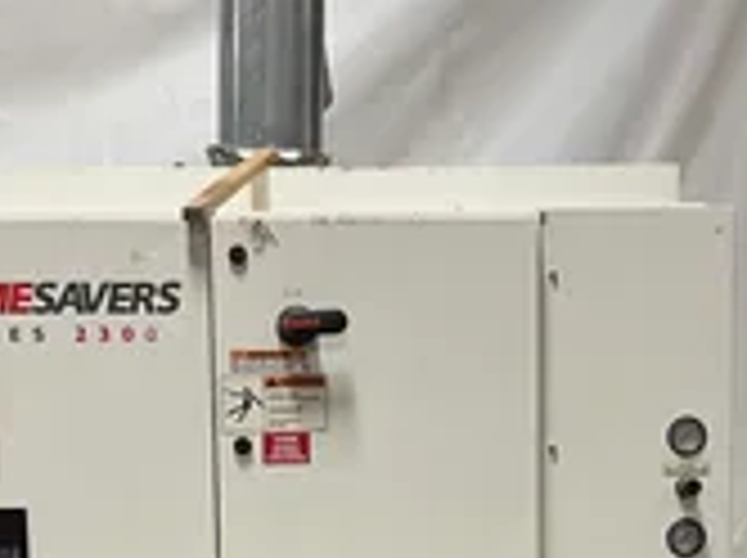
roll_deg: +1.1
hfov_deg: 27.8
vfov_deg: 19.9
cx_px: 374
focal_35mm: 70
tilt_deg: -5.8
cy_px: 634
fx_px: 1508
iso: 100
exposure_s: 1/60
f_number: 1.8
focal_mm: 3
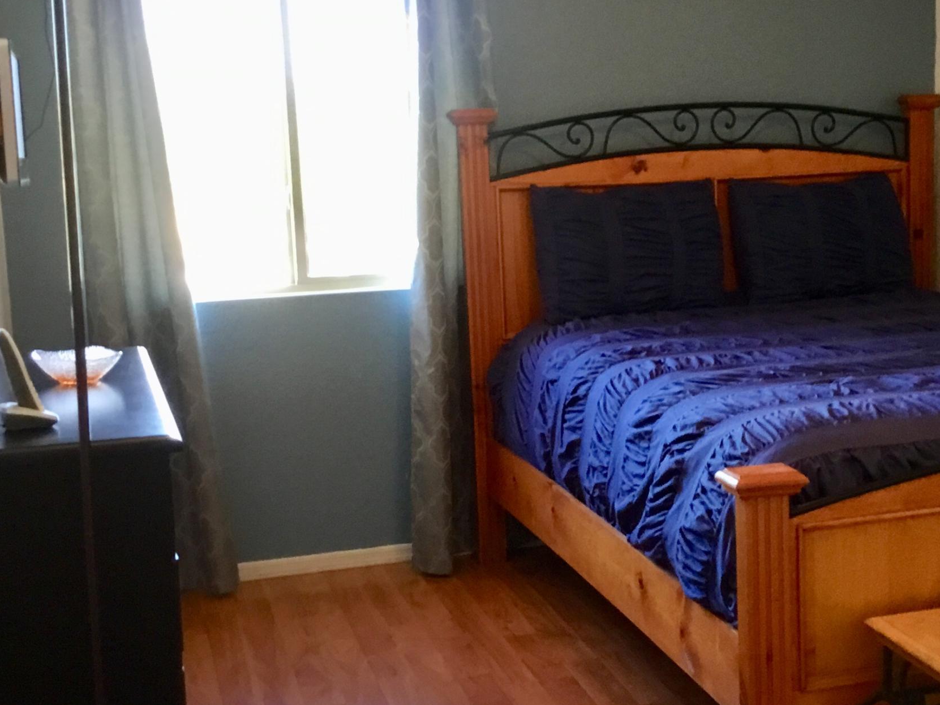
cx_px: 612
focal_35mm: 56
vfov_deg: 26.1
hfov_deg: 34.1
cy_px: 344
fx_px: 1521
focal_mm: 3.3
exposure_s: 1/30
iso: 100
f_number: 2.4
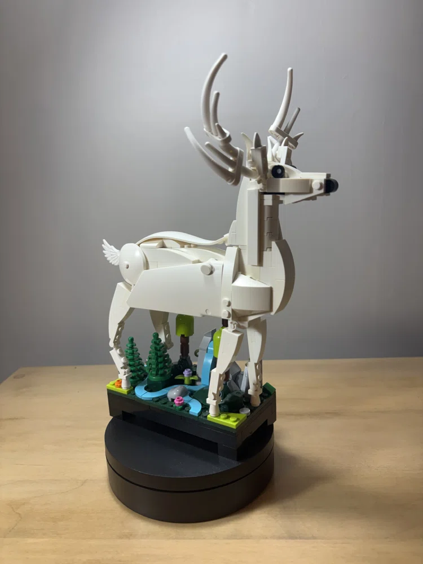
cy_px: 282
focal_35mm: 26
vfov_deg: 67.3
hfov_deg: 53.1
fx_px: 424
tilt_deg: -14.0
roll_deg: +2.5
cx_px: 212
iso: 80
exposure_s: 1/120
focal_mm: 5.96
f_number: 1.6
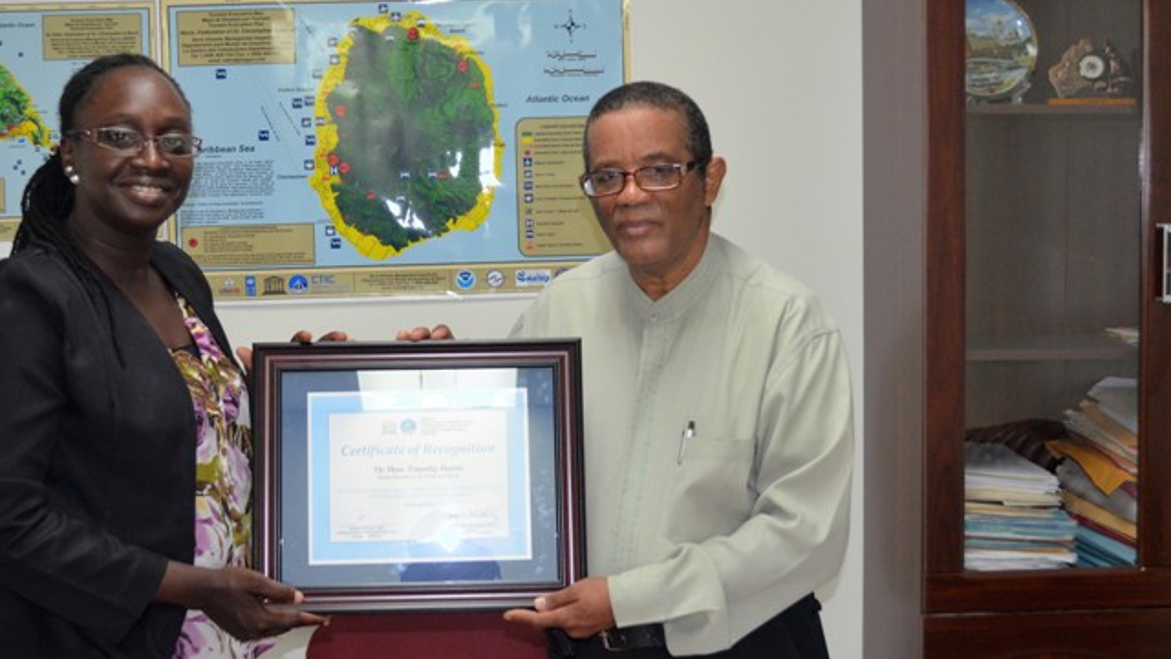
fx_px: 1584
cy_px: 280
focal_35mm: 51
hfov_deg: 40.5
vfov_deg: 23.5
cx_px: 501
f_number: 4.2
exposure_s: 1/60
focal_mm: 26
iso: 1400
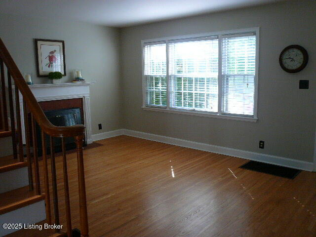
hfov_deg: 60.0
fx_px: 274
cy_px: 118
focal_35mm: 30
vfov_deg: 46.8
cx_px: 158
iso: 100
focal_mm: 4.6
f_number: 2.8
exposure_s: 1/40
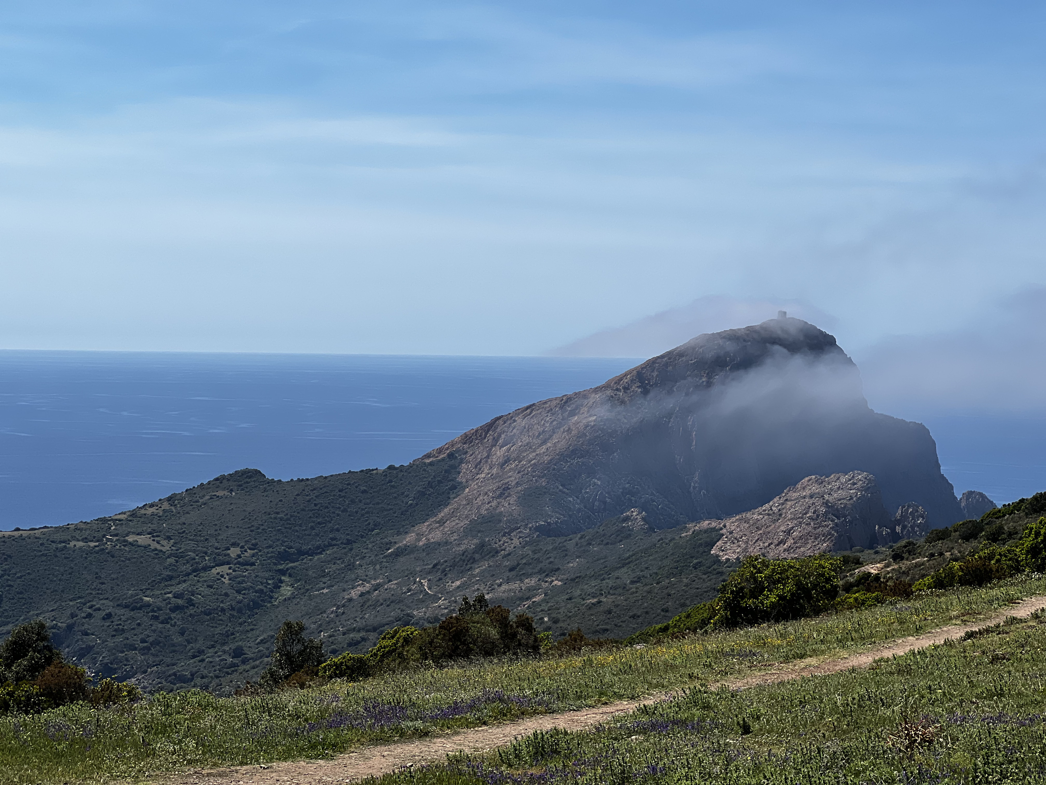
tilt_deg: -1.2
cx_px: 523
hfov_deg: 25.3
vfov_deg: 19.1
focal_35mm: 77
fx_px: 2327
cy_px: 392
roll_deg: -1.1
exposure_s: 1/1393
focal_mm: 9
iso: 32
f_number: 2.8
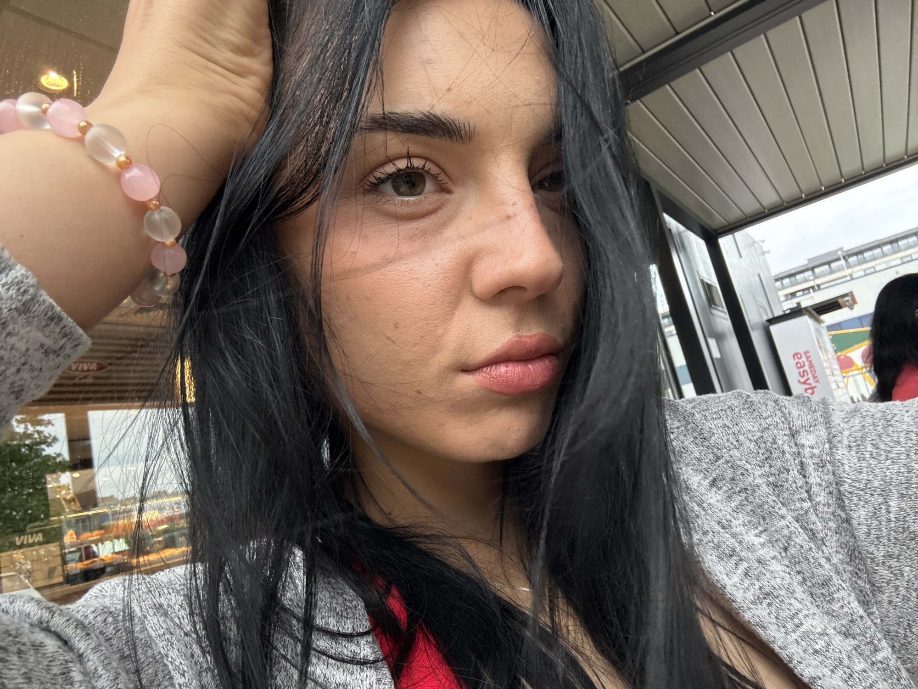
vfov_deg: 58.9
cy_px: 344
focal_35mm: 23
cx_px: 459
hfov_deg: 73.9
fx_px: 610
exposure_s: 1/60
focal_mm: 2.69
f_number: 1.9
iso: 125
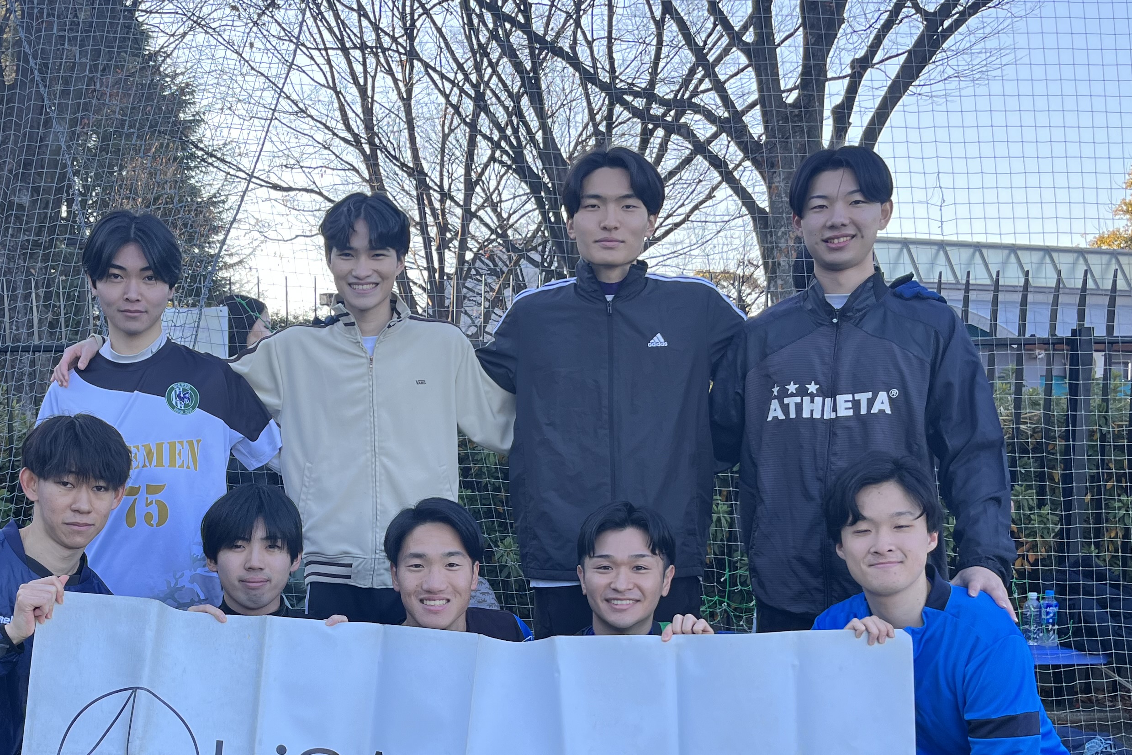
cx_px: 362
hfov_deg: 43.8
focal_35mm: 44
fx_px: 1383
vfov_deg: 29.9
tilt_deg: -6.4
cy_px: 593
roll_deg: +0.3
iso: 50
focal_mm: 5.1
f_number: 1.6
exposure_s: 1/407
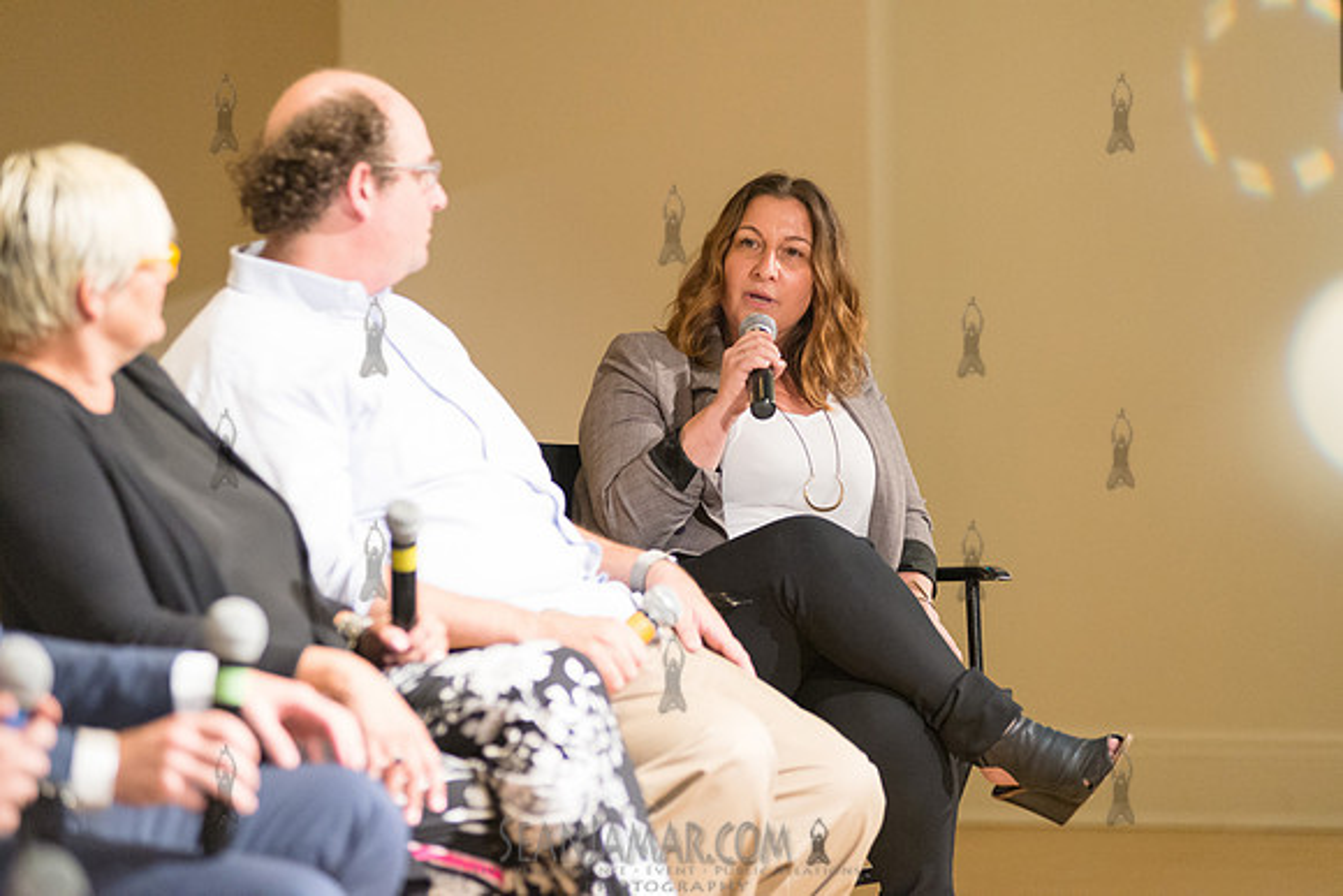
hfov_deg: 13.2
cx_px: 672
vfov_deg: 8.9
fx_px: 5783
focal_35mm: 155
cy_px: 448
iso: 4000
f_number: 2.8
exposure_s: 1/200
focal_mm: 155
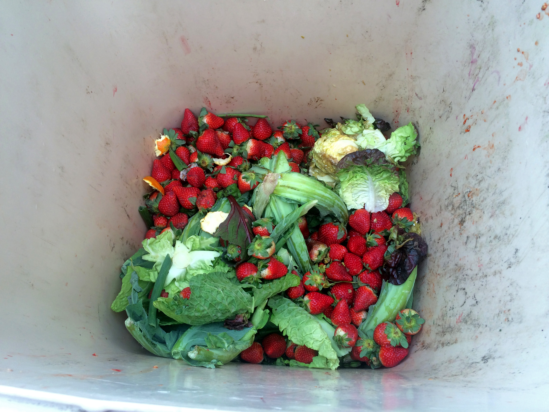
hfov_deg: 61.7
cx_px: 274
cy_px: 206
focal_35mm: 29
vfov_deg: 48.2
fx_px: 460
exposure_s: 1/100
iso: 40
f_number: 2.2
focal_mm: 4.15
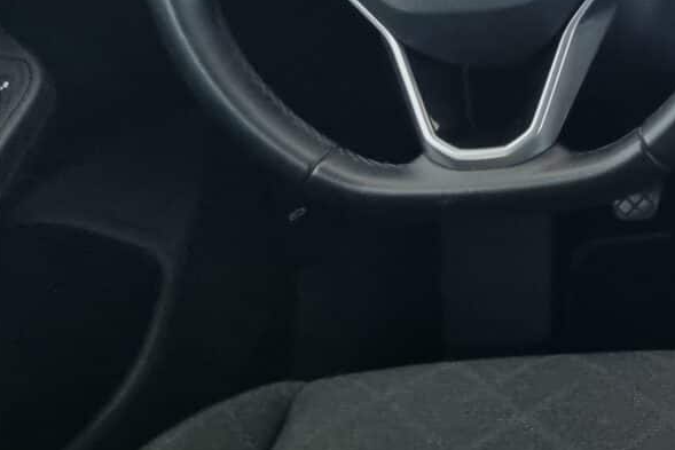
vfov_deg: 14.5
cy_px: 81
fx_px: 1763
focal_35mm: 94
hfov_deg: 18.7
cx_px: 1055
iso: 400
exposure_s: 1/40
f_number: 1.8
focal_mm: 5.4
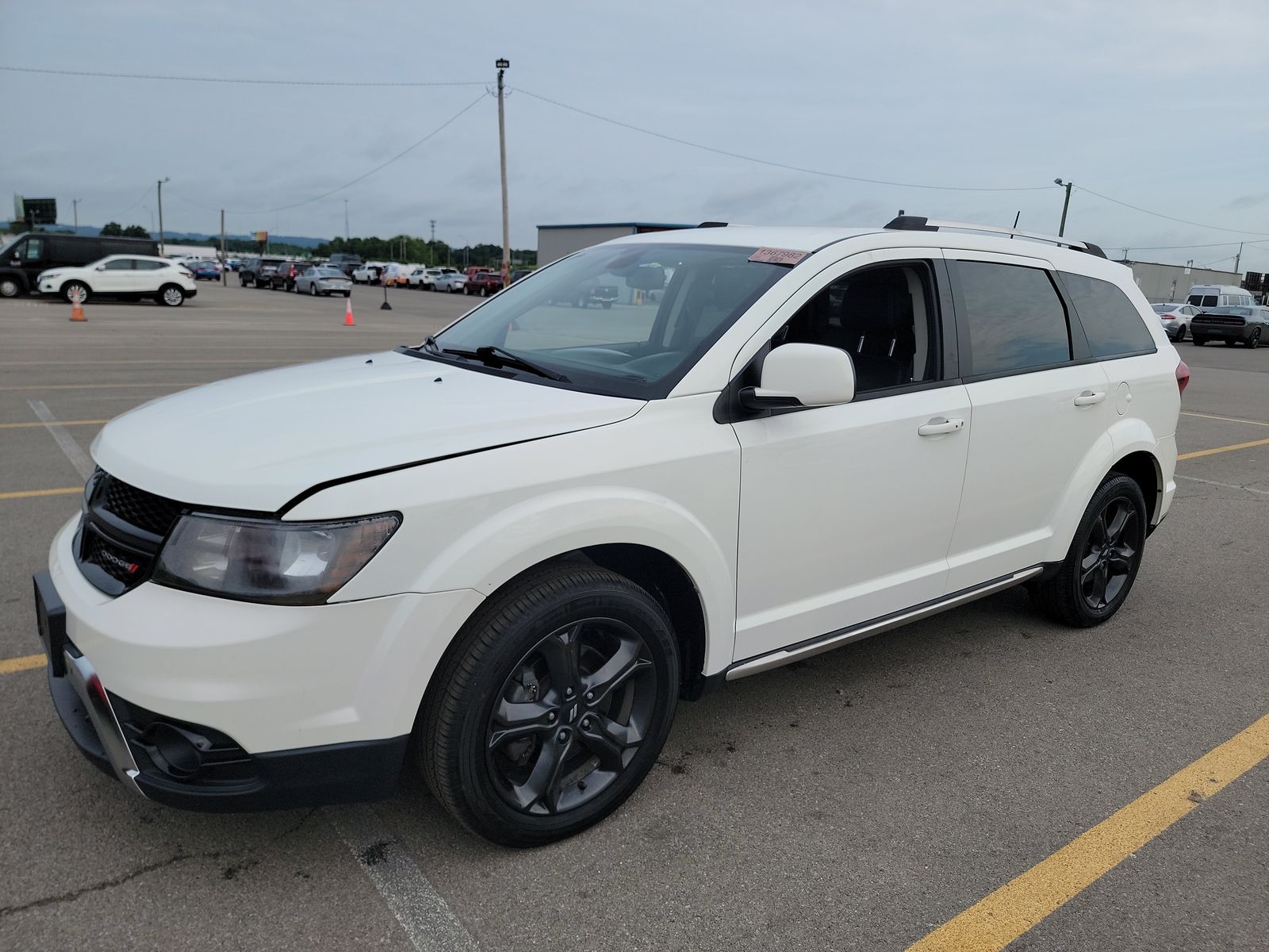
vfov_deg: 56.8
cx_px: 634
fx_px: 880
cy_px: 476
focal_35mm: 24
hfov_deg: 71.6
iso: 50
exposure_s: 1/678
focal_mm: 6.7
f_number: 1.8
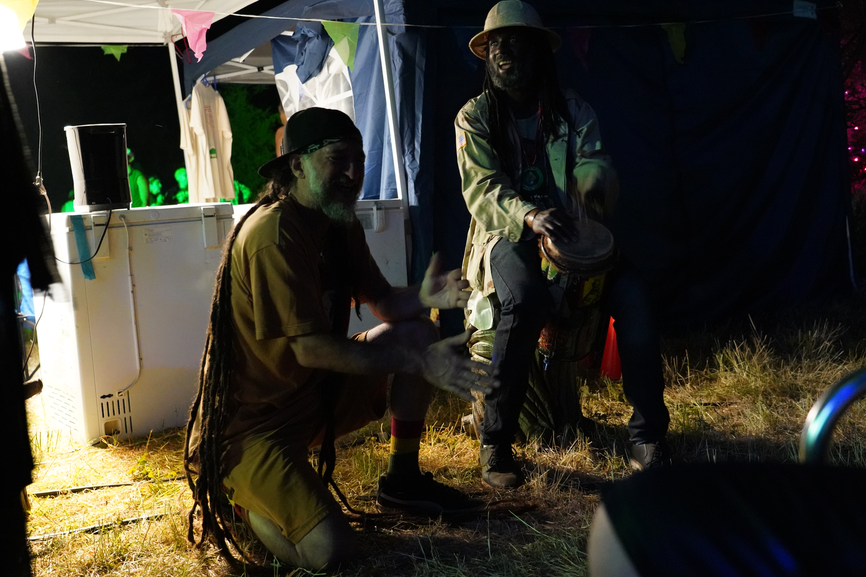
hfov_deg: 49.6
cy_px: 286
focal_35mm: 39
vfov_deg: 34.2
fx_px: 938
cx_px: 432
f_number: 4
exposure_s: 1/15
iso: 12800
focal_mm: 38
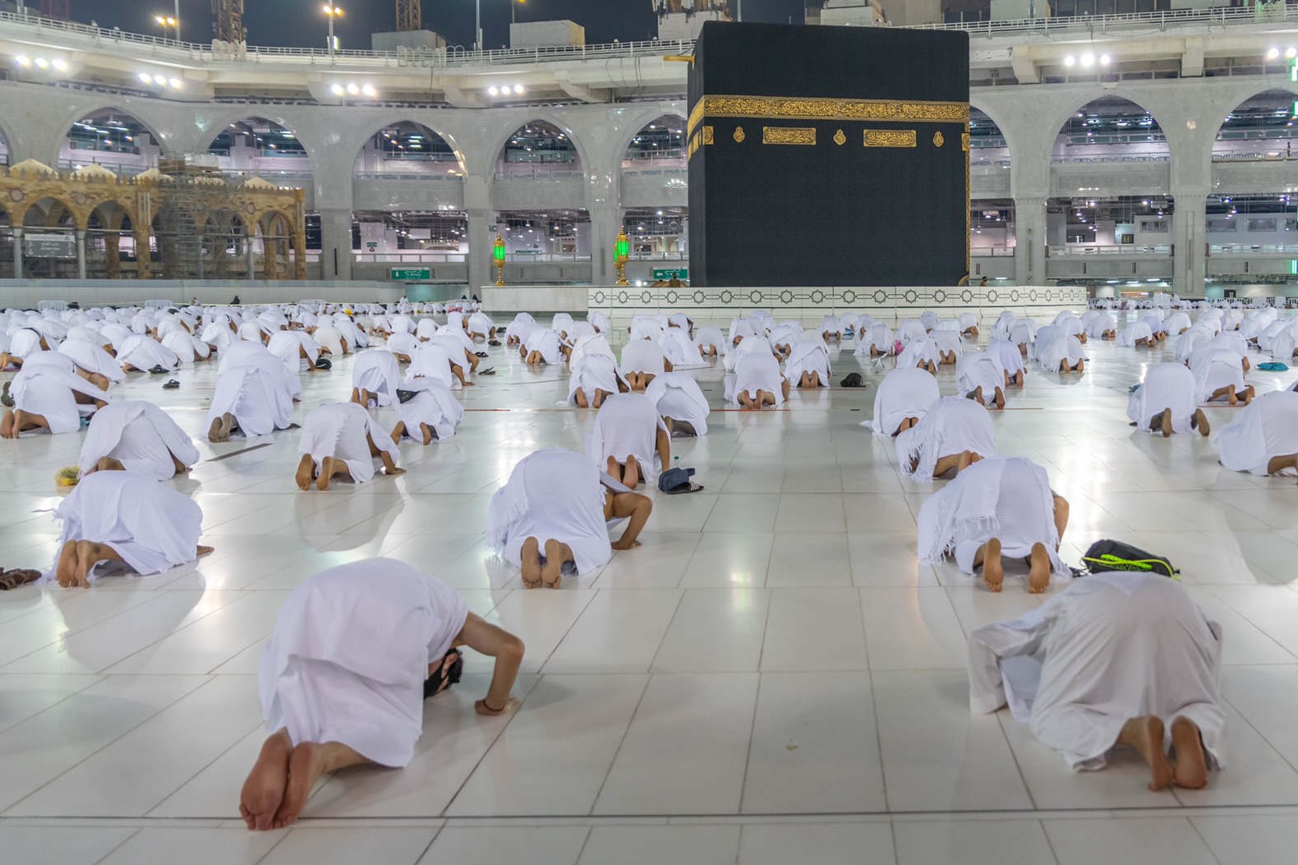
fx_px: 1262
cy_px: 368
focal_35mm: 35
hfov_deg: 53.5
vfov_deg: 37.8
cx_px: 849
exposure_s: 1/160
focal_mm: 24
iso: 500
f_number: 2.8
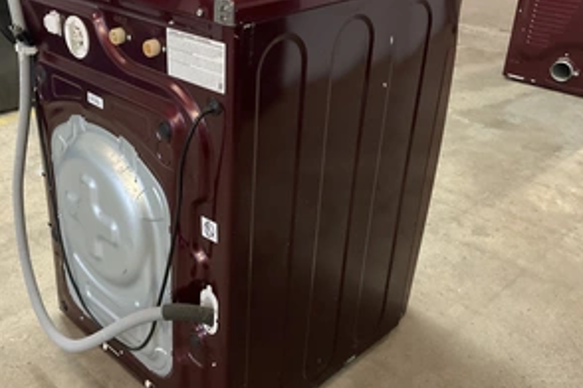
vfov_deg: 32.6
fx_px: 664
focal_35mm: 41
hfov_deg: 46.8
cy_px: 186
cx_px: 206
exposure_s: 1/30
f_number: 1.8
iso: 320
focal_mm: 3
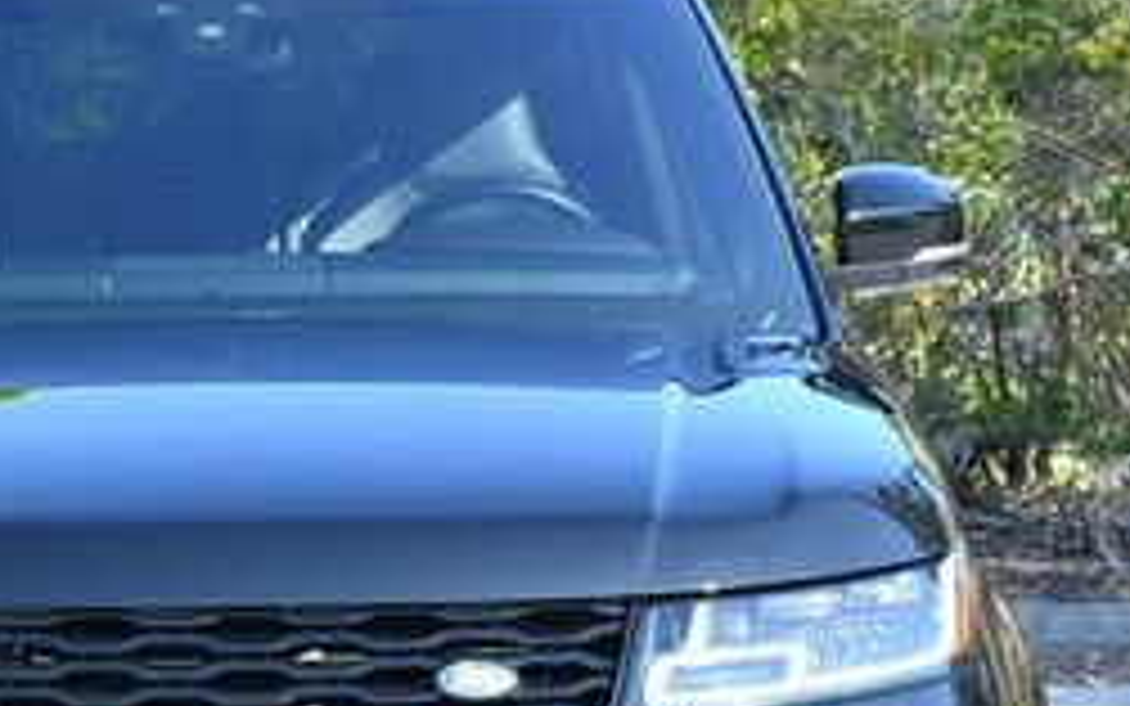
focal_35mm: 177
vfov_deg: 7.4
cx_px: 194
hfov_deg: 11.8
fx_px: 5452
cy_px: 621
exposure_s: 1/250
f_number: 5.6
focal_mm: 34
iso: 280
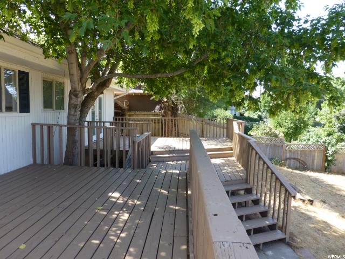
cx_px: 172
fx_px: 249
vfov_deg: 54.9
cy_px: 130
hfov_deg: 69.4
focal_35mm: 25
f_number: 3.5
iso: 100
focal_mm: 4.3
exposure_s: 1/125
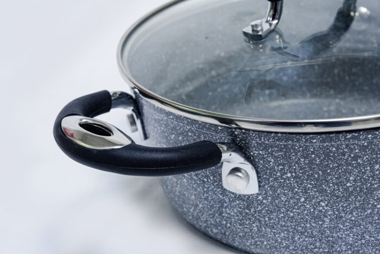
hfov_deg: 28.8
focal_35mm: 70
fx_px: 739
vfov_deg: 19.5
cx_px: 190
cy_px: 127
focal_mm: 70
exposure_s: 1/125
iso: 6400
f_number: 14
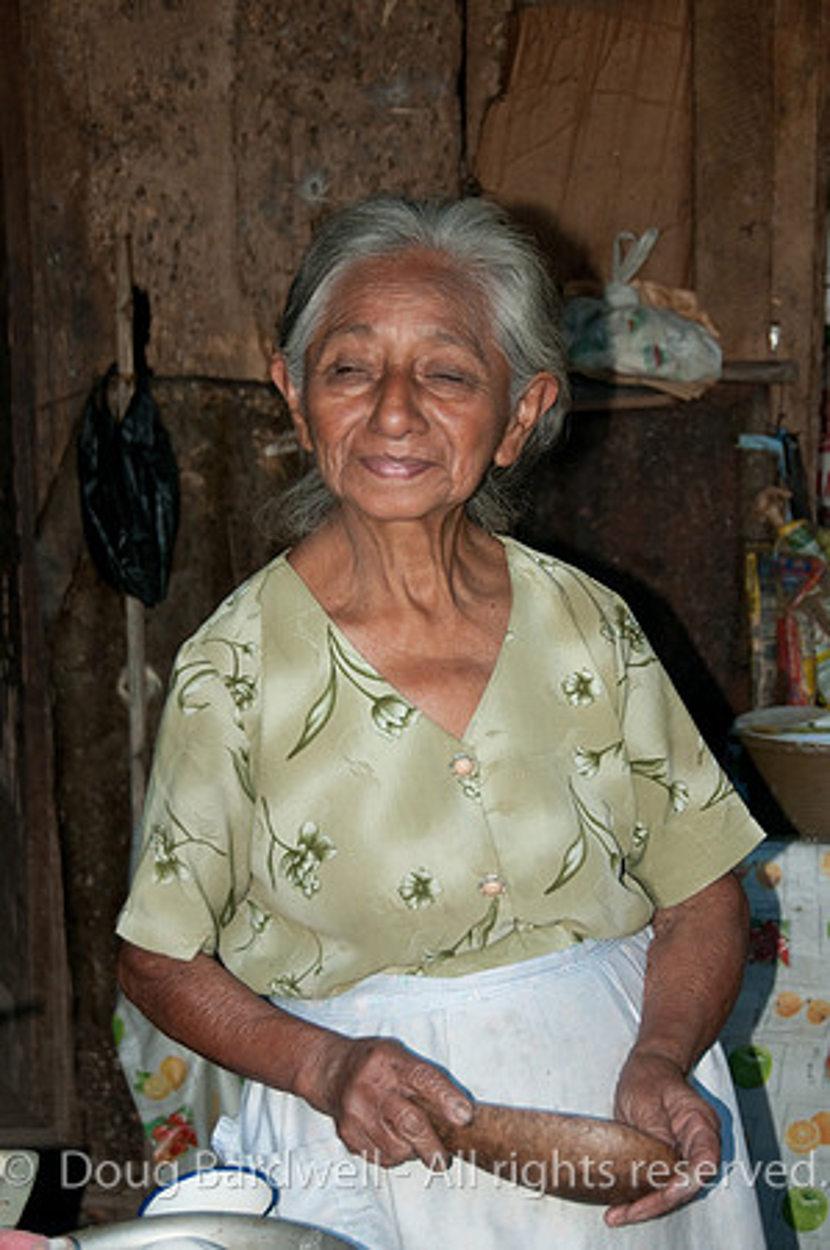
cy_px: 625
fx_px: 2704
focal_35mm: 78
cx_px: 415
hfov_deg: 17.5
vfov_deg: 26.0
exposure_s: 1/60
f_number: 4.8
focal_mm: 52
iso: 200
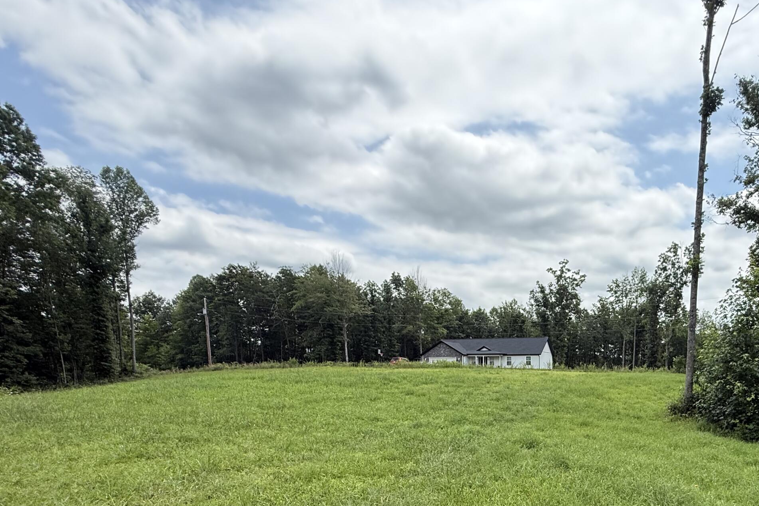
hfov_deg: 73.1
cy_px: 434
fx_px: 485
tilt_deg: -7.2
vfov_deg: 50.3
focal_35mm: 23
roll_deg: -0.2
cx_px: 522
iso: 64
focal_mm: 2.22
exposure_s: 1/1368
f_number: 2.2
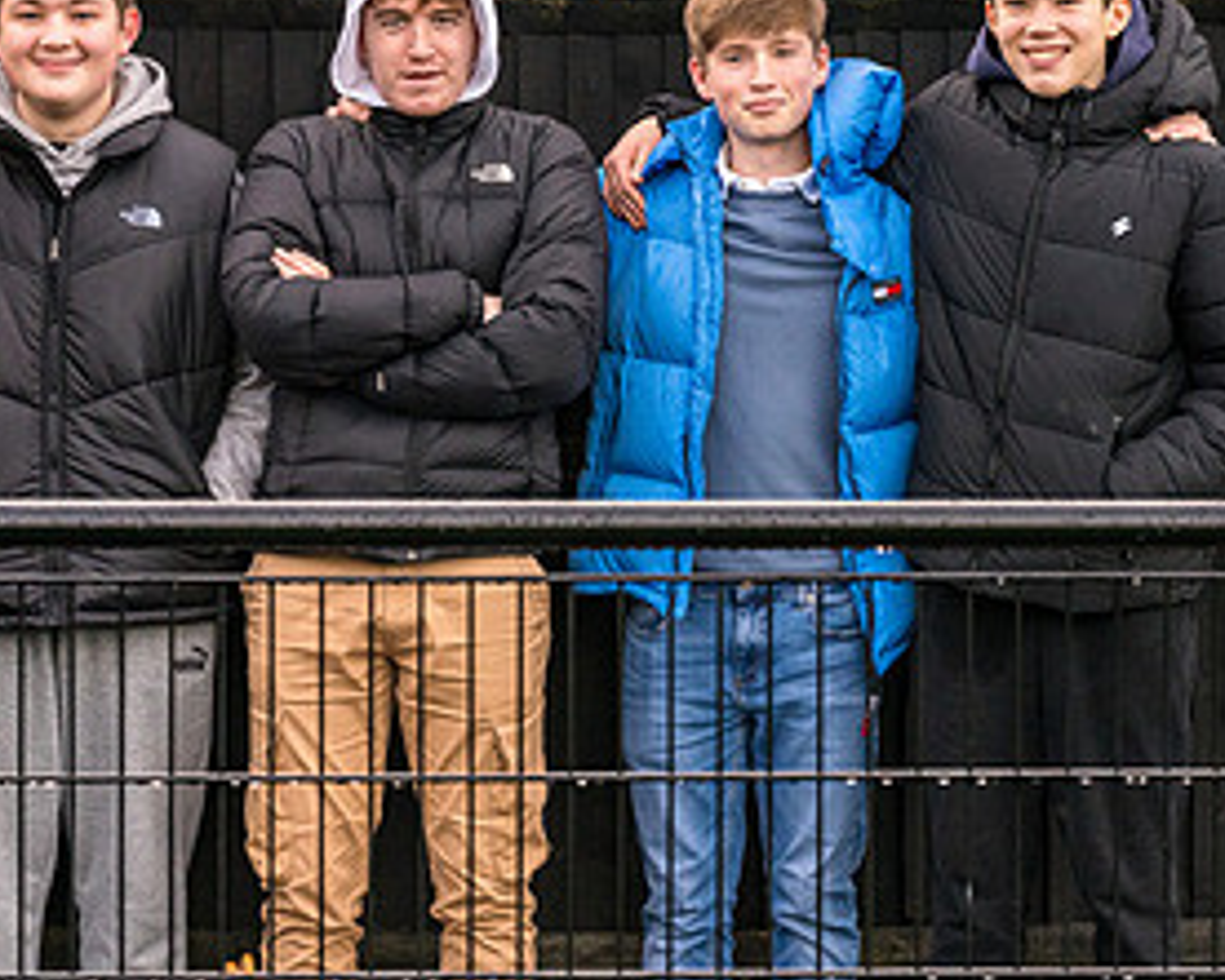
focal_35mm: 266
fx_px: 9647
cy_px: 441
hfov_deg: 7.3
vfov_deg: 5.8
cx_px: 466
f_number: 6.3
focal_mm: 135
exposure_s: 1/800
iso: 4000
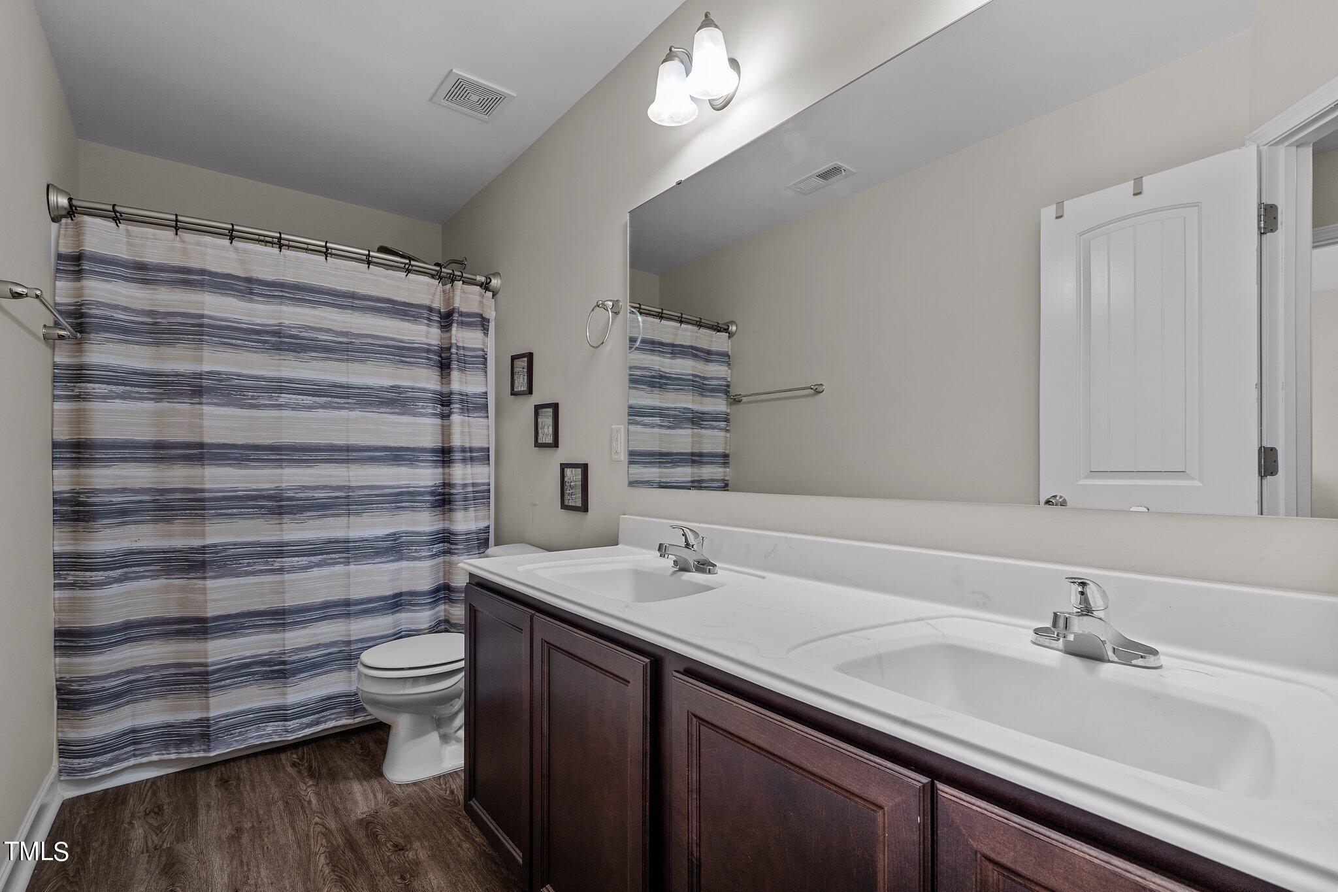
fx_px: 595
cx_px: 669
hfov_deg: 96.7
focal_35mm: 16
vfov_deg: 73.7
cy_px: 446
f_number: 8
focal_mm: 16
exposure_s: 1/2
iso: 400
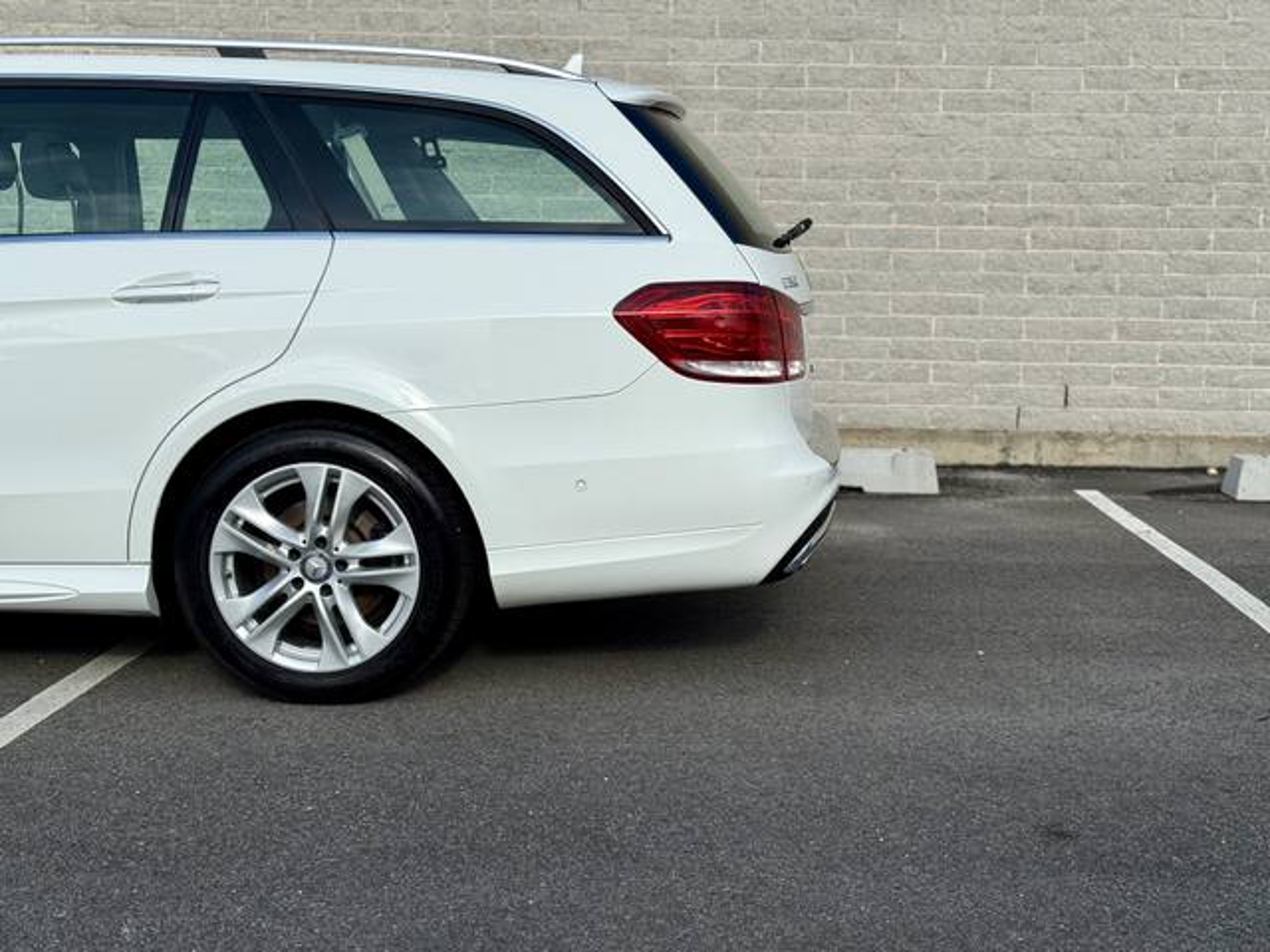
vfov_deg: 30.3
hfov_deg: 39.7
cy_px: 476
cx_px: 635
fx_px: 1761
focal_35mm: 48
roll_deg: -3.2
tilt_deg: -7.8
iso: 80
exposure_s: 1/6024
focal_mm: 6.76
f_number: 1.78
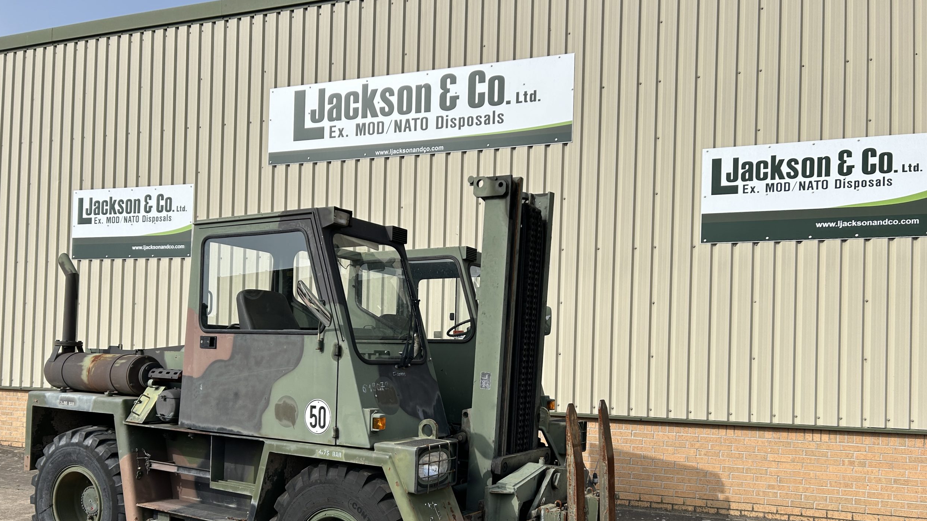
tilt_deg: +2.7
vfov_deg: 39.7
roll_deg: -2.0
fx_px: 713
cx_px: 470
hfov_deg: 66.1
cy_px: 350
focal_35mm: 29
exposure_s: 1/3968
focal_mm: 5.7
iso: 50
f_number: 1.5
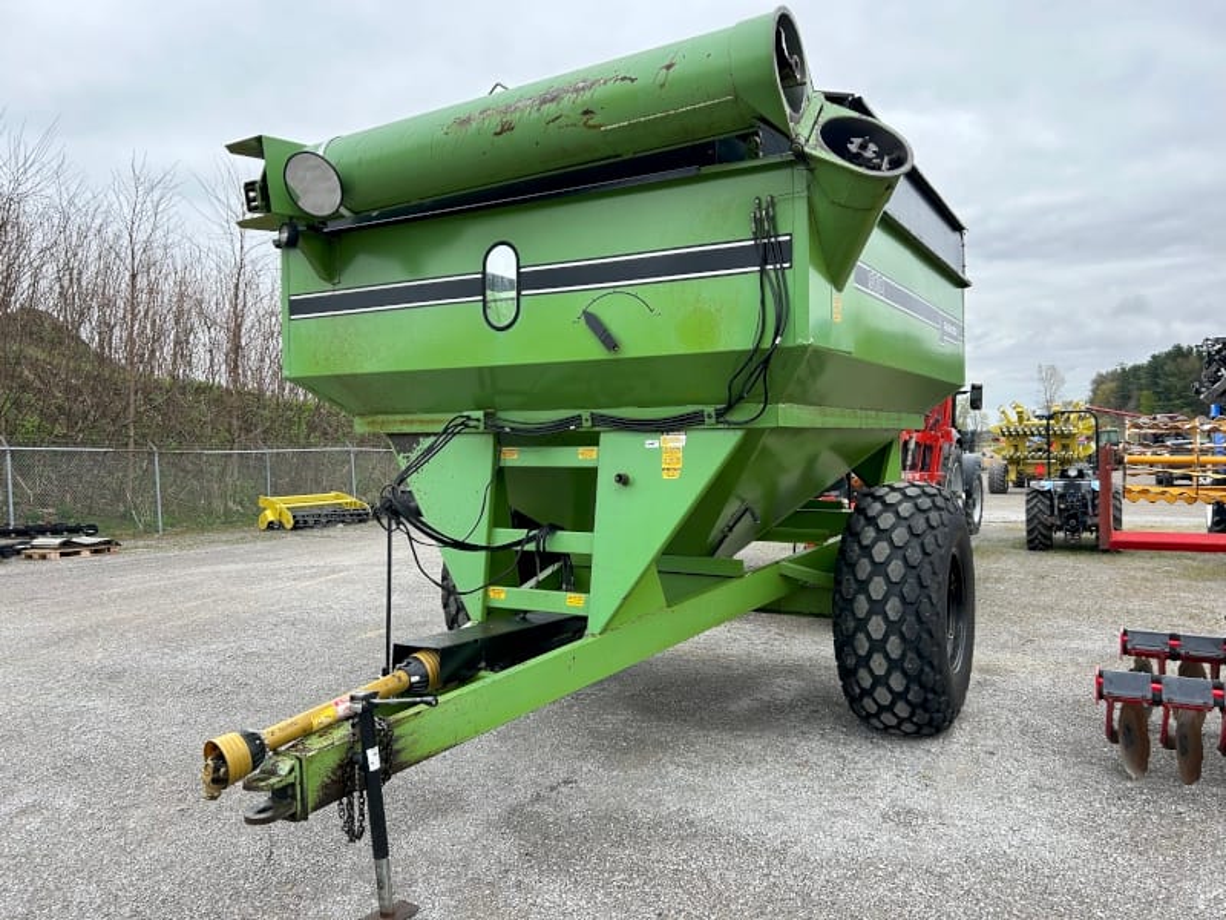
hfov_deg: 67.3
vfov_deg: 53.1
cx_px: 613
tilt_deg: +0.6
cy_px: 460
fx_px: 921
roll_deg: +2.3
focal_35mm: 26
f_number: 1.5
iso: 50
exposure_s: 1/775
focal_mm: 5.7
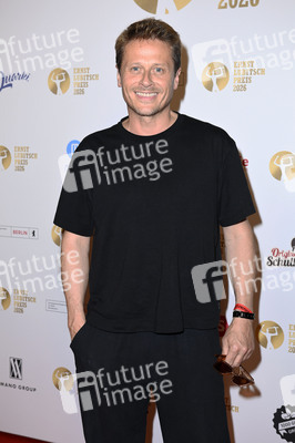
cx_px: 148
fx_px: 689
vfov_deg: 35.7
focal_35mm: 56
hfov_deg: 24.2
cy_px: 222
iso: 640
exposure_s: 1/200
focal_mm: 56
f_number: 5.6
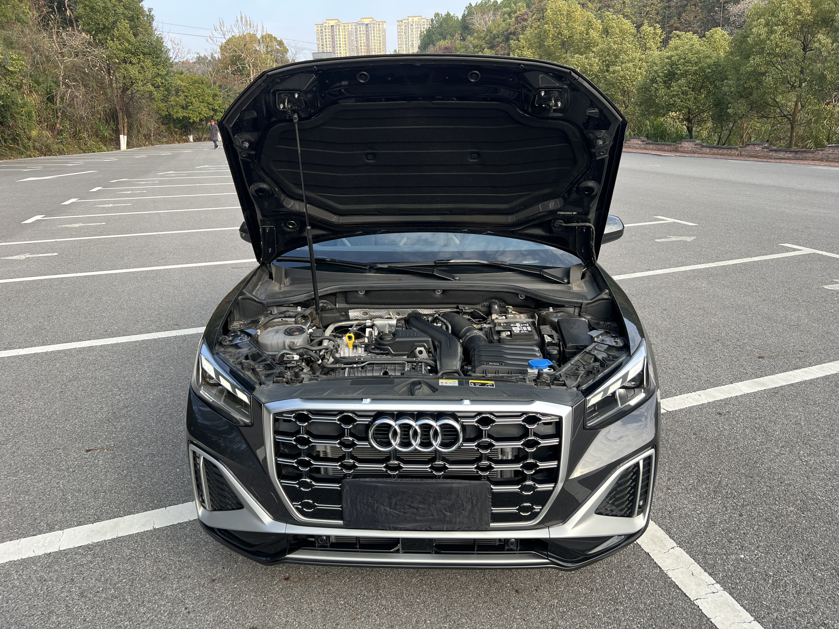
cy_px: 314
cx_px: 420
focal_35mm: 26
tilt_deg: -16.7
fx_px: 630
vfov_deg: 53.1
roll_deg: +2.6
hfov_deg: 67.3
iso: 50
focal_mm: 5.7
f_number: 1.5
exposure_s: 1/506
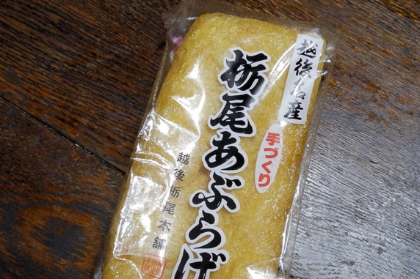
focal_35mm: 32
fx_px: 373
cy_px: 202
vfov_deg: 40.2
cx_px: 207
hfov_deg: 58.7
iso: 500
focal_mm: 4
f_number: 3.4
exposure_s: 1/30
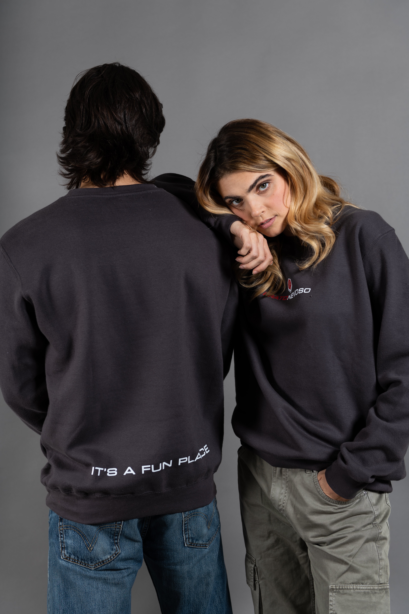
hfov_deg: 24.2
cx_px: 204
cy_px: 307
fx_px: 954
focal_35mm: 56
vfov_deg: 35.6
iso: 50
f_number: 4
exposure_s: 1/250
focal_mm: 56
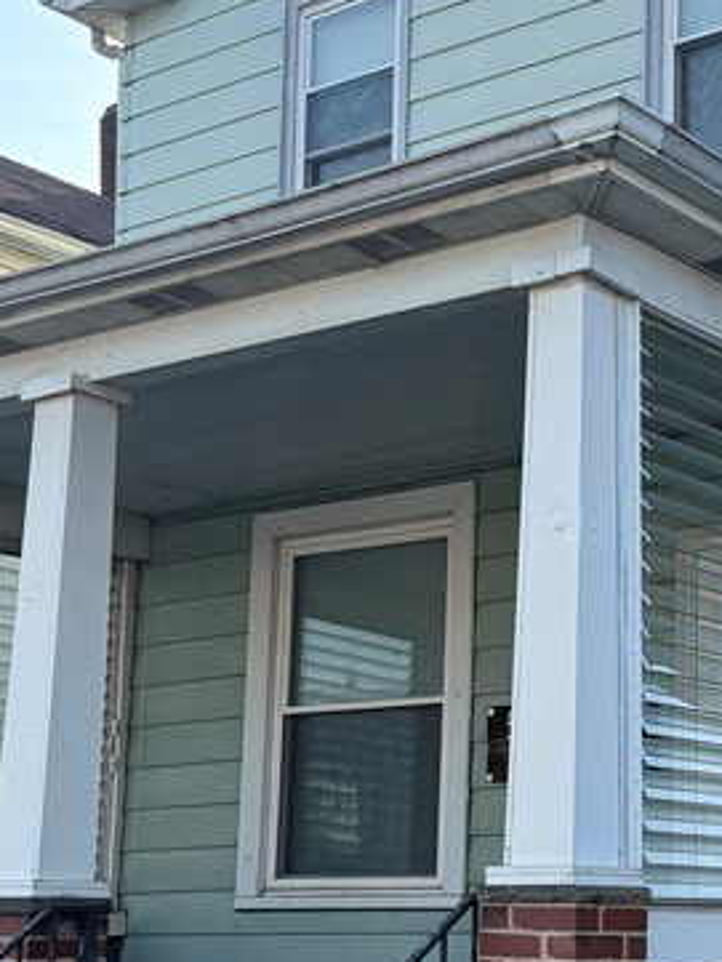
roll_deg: -0.3
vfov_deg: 28.4
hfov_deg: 21.3
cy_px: 613
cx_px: 618
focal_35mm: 68
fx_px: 1890
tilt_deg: +9.5
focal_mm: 6.76
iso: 100
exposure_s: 1/2110
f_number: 1.78
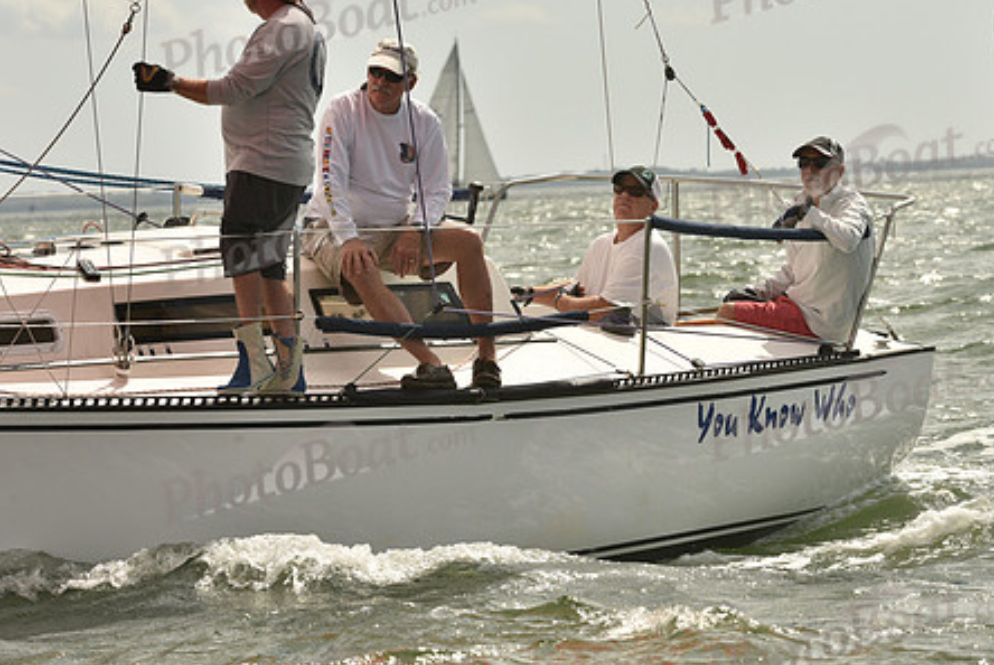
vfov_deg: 5.3
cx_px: 593
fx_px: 7213
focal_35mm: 261
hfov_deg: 7.9
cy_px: 319
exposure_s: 1/1250
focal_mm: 200
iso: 400
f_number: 10
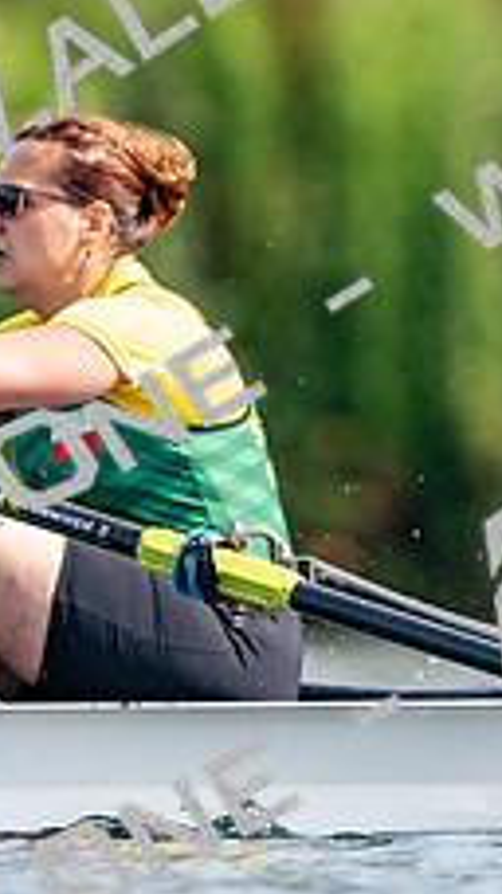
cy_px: 316
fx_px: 53015
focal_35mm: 2237
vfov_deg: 1.0
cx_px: 149
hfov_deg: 0.5
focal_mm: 840
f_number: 5.6
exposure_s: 1/2500
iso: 1000
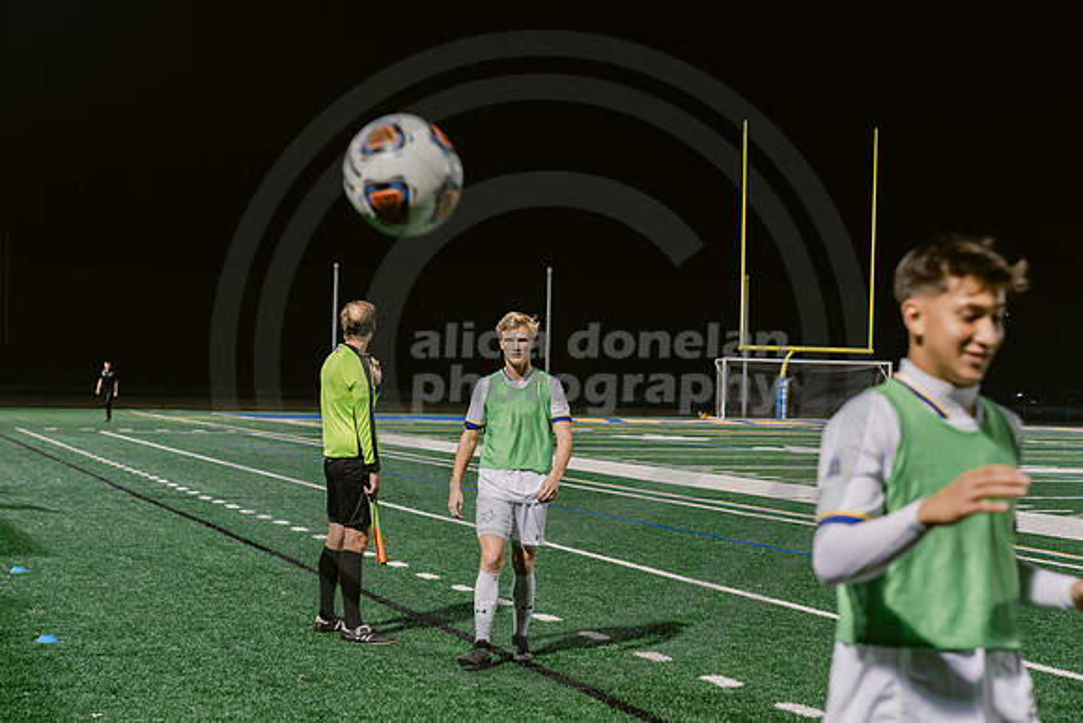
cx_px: 542
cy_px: 362
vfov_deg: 19.5
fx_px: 2106
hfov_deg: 28.8
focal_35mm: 70
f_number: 4
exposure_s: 1/160
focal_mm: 70
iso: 2500
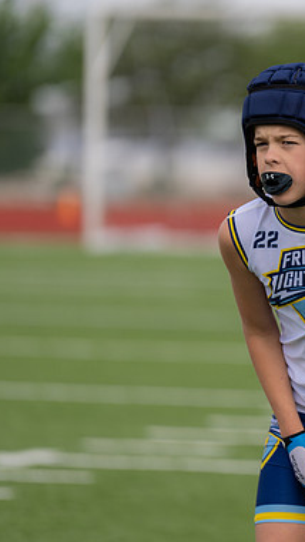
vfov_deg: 6.0
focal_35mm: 360
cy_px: 249
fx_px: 5171
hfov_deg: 3.4
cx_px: 355
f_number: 2.8
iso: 100
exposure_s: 1/1250
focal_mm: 200
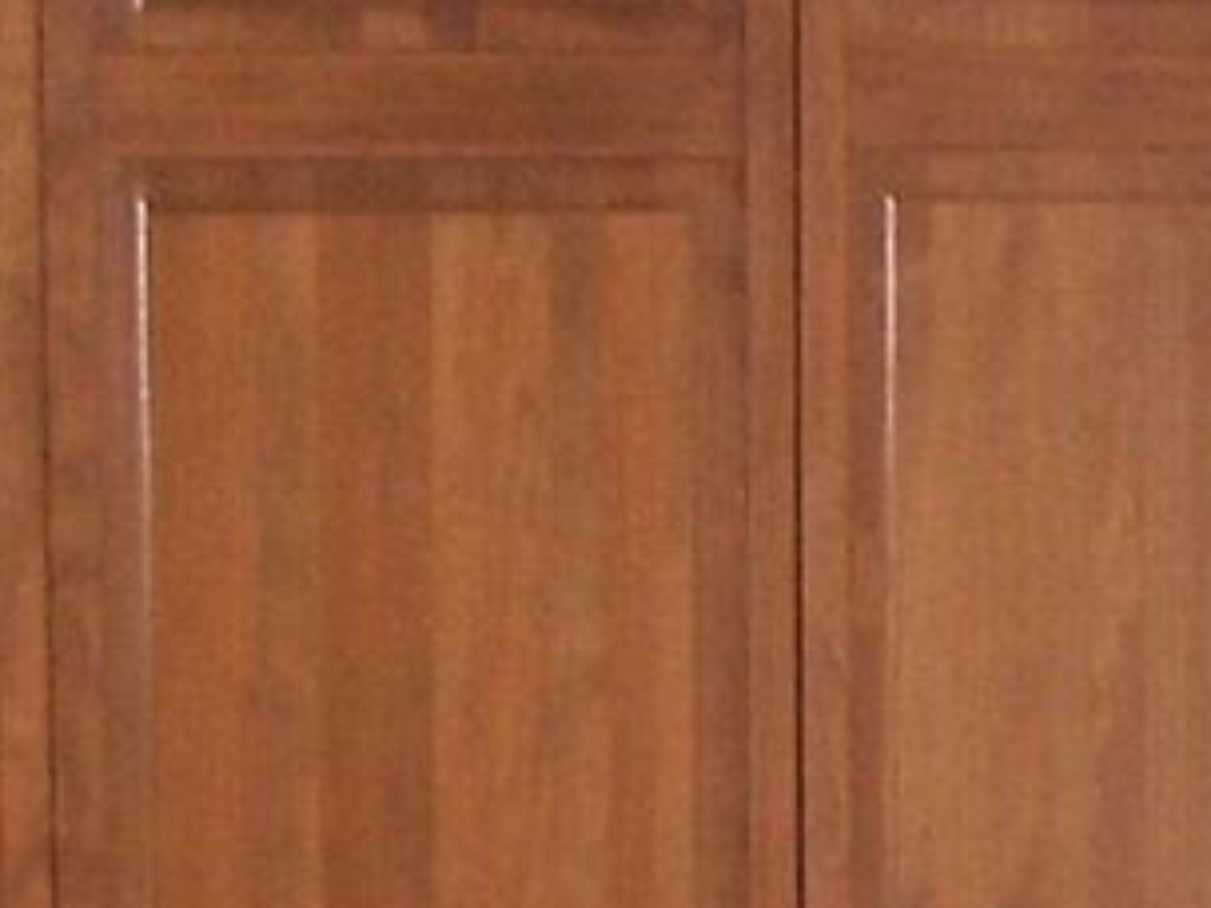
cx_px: 1574
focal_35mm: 200
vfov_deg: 7.3
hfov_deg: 9.7
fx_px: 6997
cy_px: 1318
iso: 140
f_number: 2.8
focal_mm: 6.3
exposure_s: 1/60
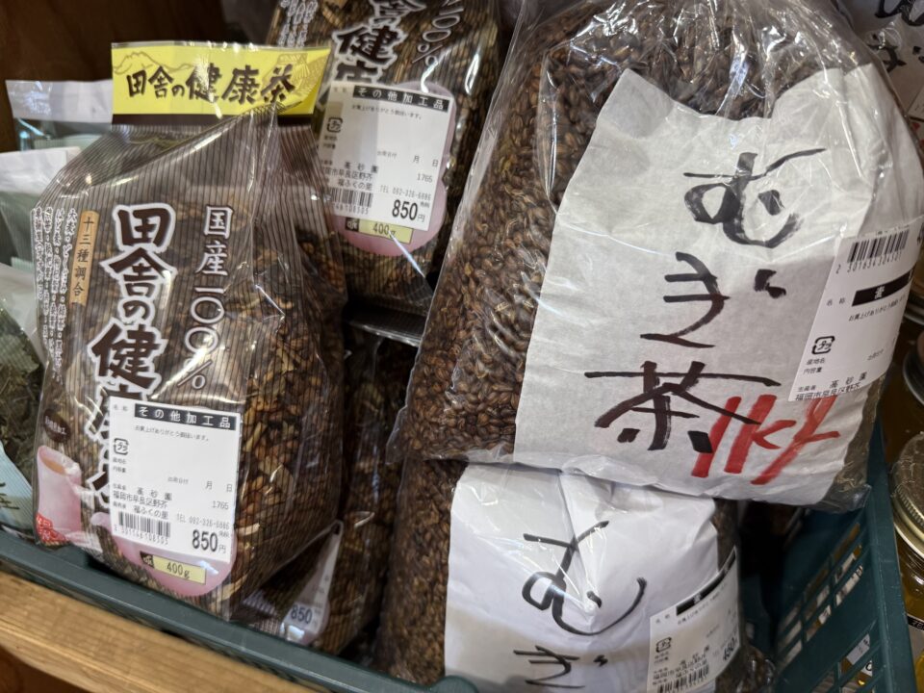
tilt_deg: -39.6
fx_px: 641
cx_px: 462
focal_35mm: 24
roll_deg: +6.9
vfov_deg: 56.8
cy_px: 346
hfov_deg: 71.6
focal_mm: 6.76
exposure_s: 1/120
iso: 200
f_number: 1.78
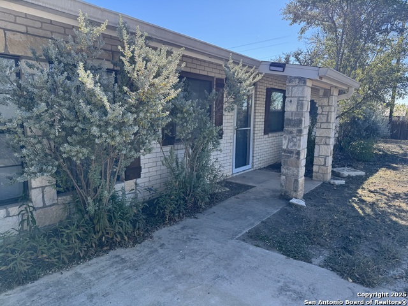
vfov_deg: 56.8
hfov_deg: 71.6
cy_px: 153
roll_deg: -0.3
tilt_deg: -8.0
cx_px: 204
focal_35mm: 24
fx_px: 283
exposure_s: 1/1151
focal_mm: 6.76
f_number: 1.78
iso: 80
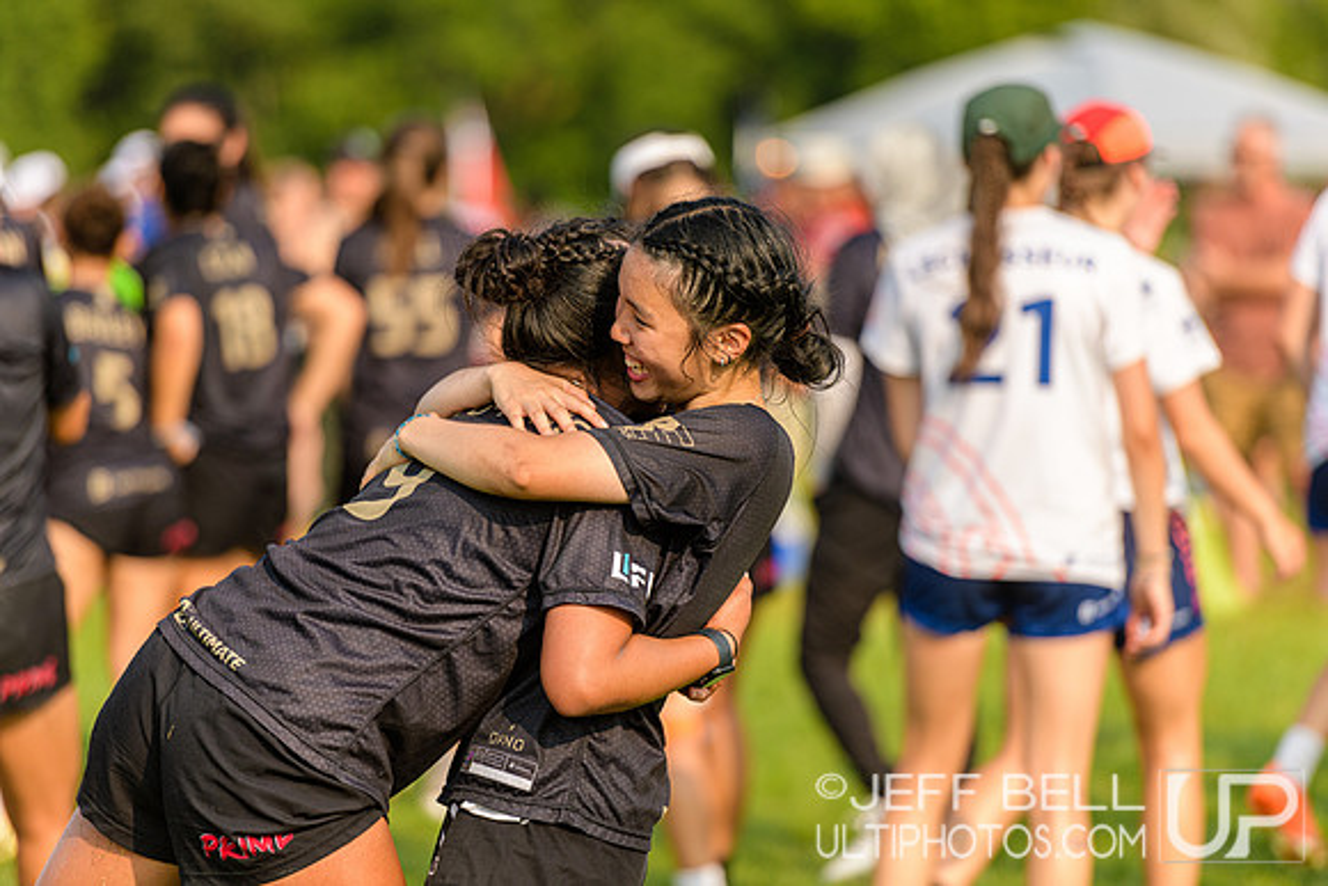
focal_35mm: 200
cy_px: 443
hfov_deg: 10.3
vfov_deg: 6.9
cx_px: 664
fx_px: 7379
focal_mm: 200
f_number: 3.2
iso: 280
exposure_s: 1/2000
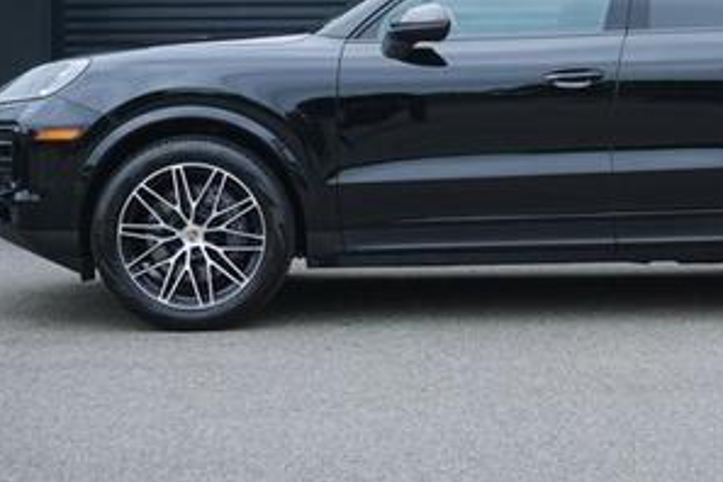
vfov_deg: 17.4
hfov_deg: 25.7
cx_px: 528
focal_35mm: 78
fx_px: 1566
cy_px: 156
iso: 250
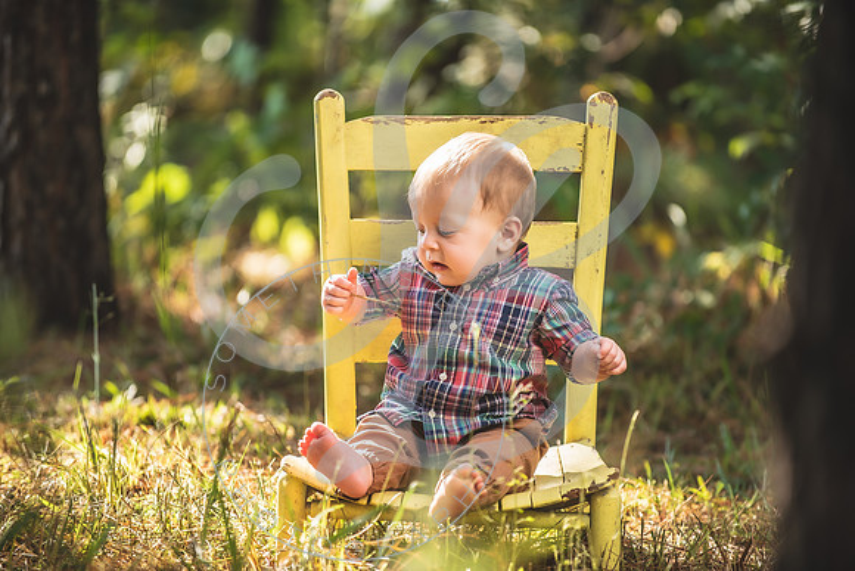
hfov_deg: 10.3
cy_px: 286
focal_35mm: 200
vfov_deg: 6.9
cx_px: 428
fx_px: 4751
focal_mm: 200
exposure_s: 1/200
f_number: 2.8
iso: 100
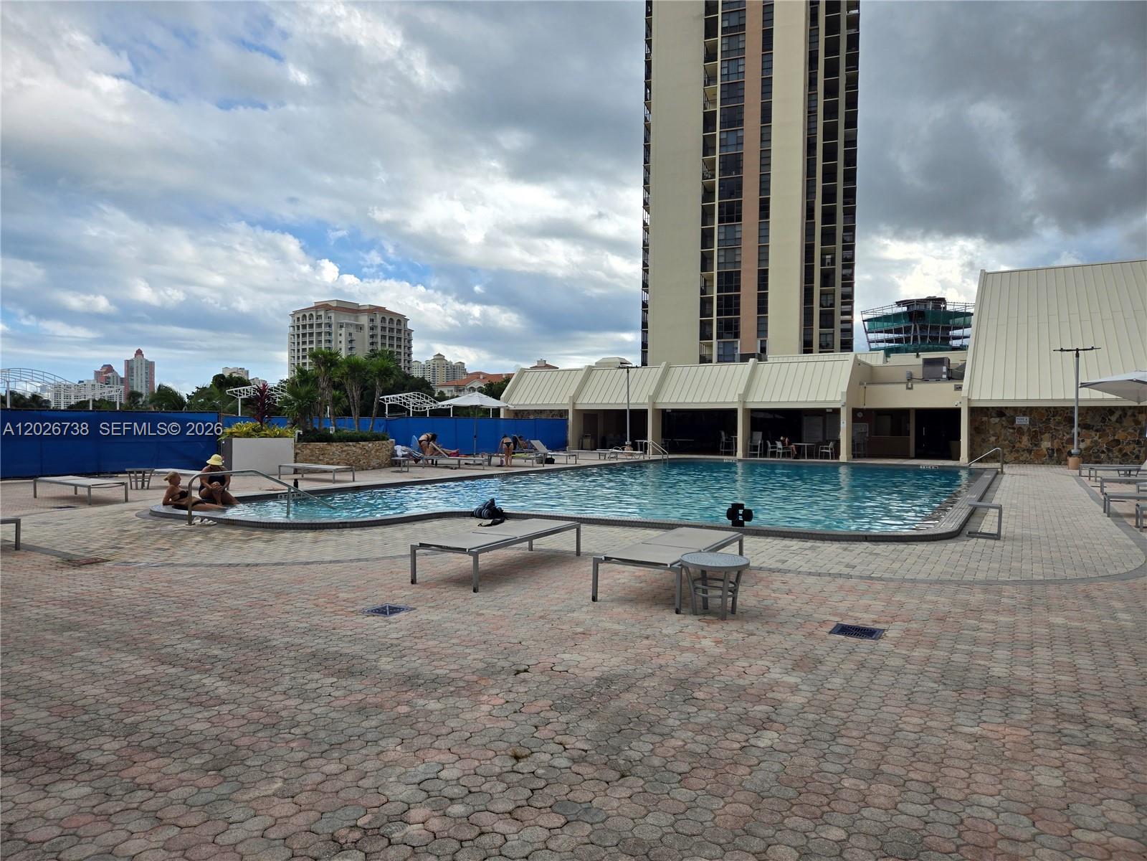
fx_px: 762
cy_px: 430
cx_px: 574
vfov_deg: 58.9
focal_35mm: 23
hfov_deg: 73.9
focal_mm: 5.4
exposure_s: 1/1318
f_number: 1.8
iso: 25
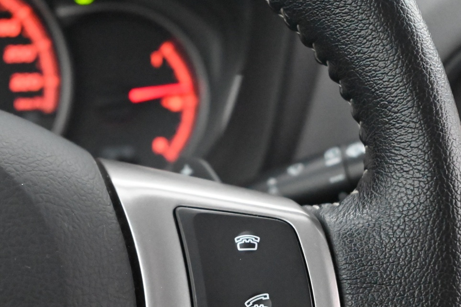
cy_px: 241
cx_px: 173
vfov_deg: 16.2
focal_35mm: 84
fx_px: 1076
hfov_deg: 24.1
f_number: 6.3
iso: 16000
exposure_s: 1/60
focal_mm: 50
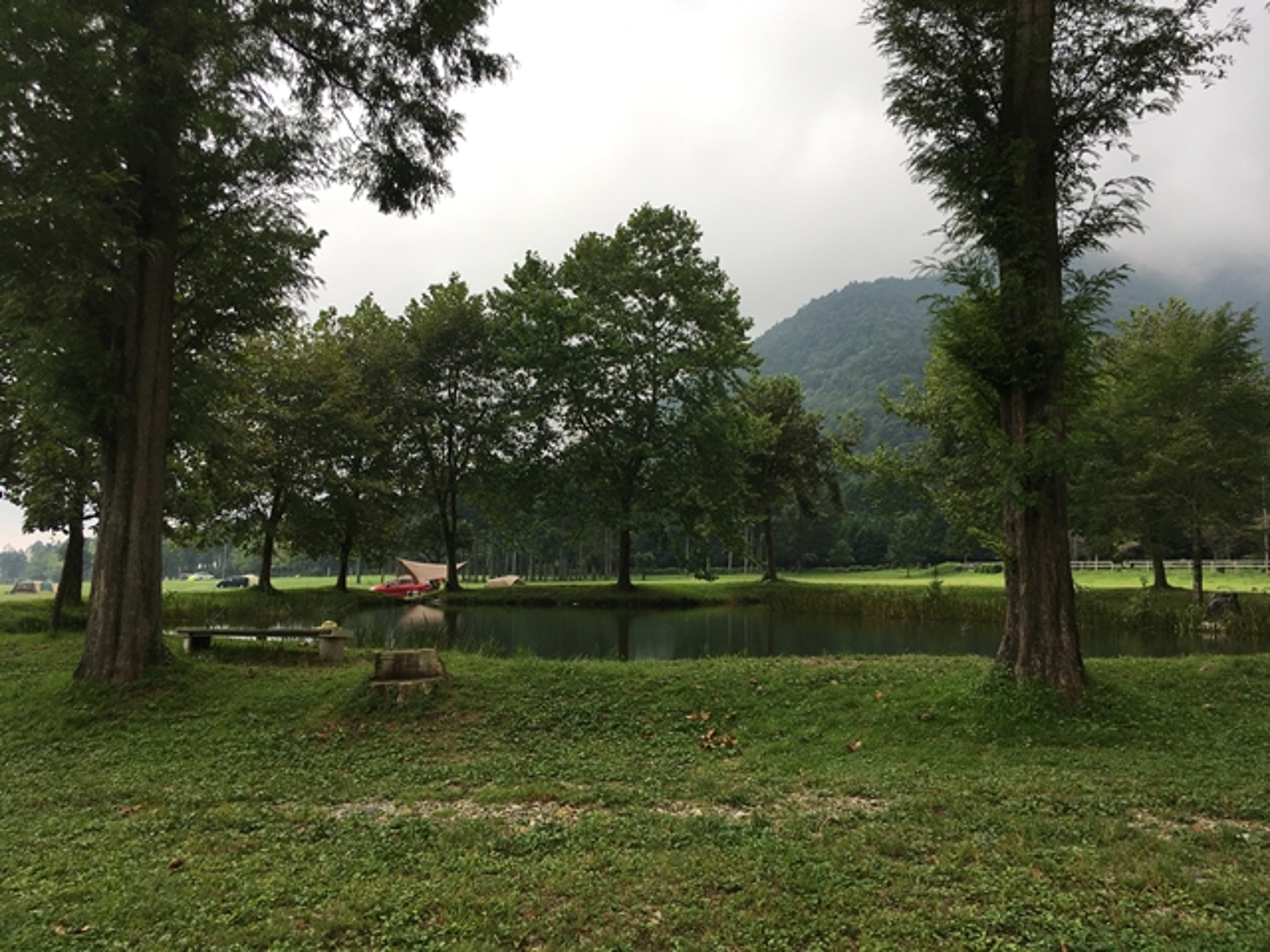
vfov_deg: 48.2
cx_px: 635
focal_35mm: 29
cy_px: 476
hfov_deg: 61.7
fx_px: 1064
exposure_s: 1/354
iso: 25
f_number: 2.2
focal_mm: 4.15
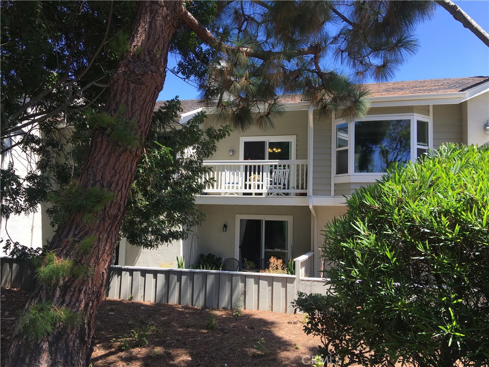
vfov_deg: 48.2
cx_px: 244
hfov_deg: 61.7
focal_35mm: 29
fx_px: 410
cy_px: 184
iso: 25
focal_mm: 4.15
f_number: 2.2
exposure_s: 1/472
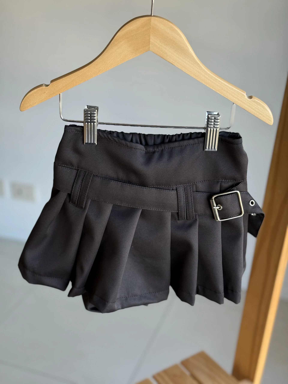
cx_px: 144
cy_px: 192
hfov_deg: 30.3
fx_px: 532
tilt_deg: -25.3
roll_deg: +0.3
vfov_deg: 39.7
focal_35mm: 48
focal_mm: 6.76
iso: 64
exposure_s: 1/121
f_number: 1.78
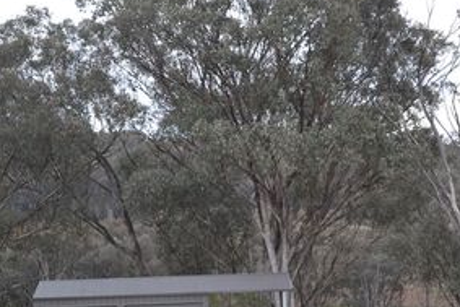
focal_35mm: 137
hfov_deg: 15.0
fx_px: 1749
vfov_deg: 10.0
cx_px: 301
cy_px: 230
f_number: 5.6
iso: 180
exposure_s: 1/125
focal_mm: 55
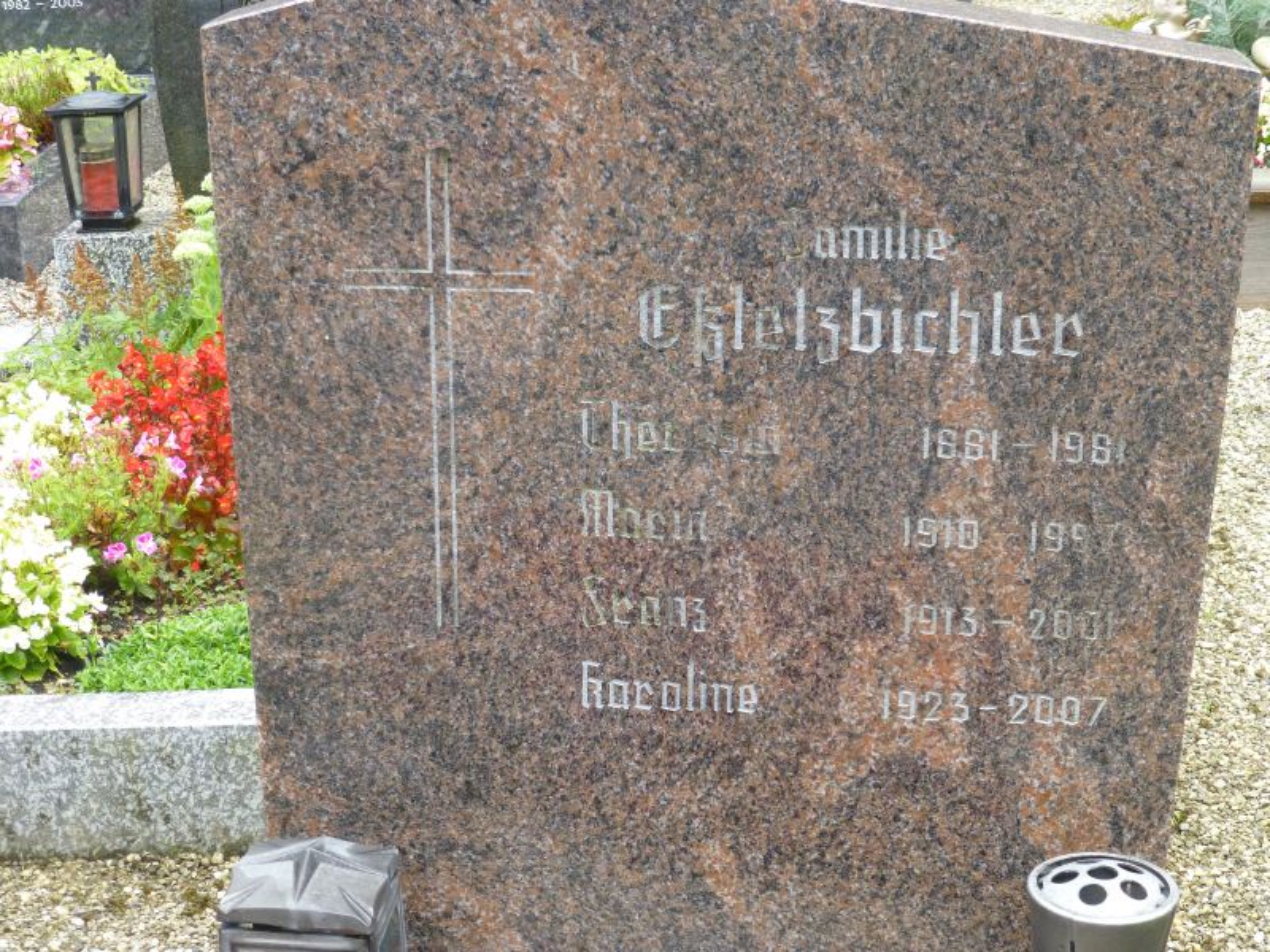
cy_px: 476
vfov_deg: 22.3
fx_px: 2421
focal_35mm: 66
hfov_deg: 29.4
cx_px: 635
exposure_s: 1/125
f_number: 4.9
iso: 400
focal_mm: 11.7
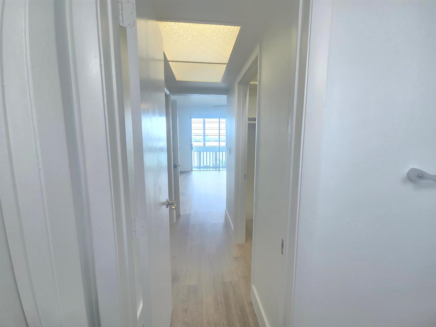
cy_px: 164
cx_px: 218
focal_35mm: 13
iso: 100
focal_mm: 2.2
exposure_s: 1/100
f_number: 2.2
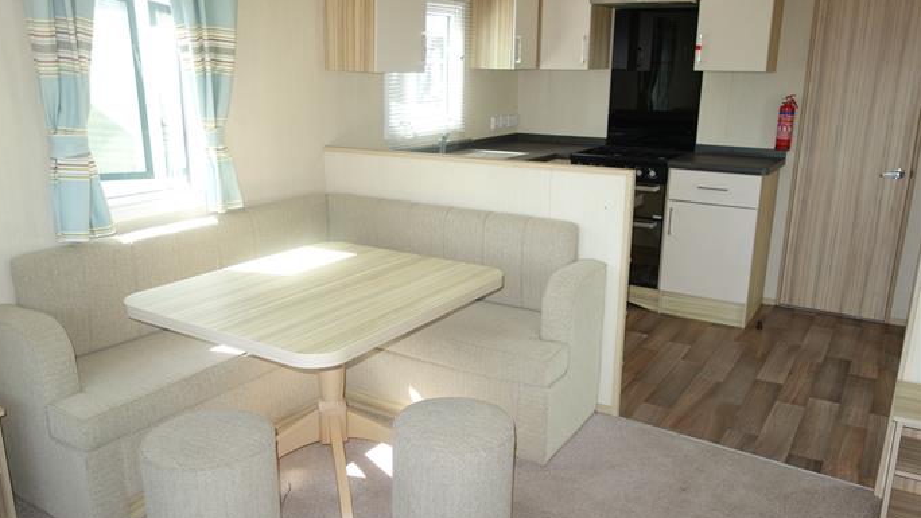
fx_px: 733
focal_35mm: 30
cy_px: 266
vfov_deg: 39.0
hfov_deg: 64.3
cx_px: 451
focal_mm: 10.4
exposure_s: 1/250
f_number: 2.2
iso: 160
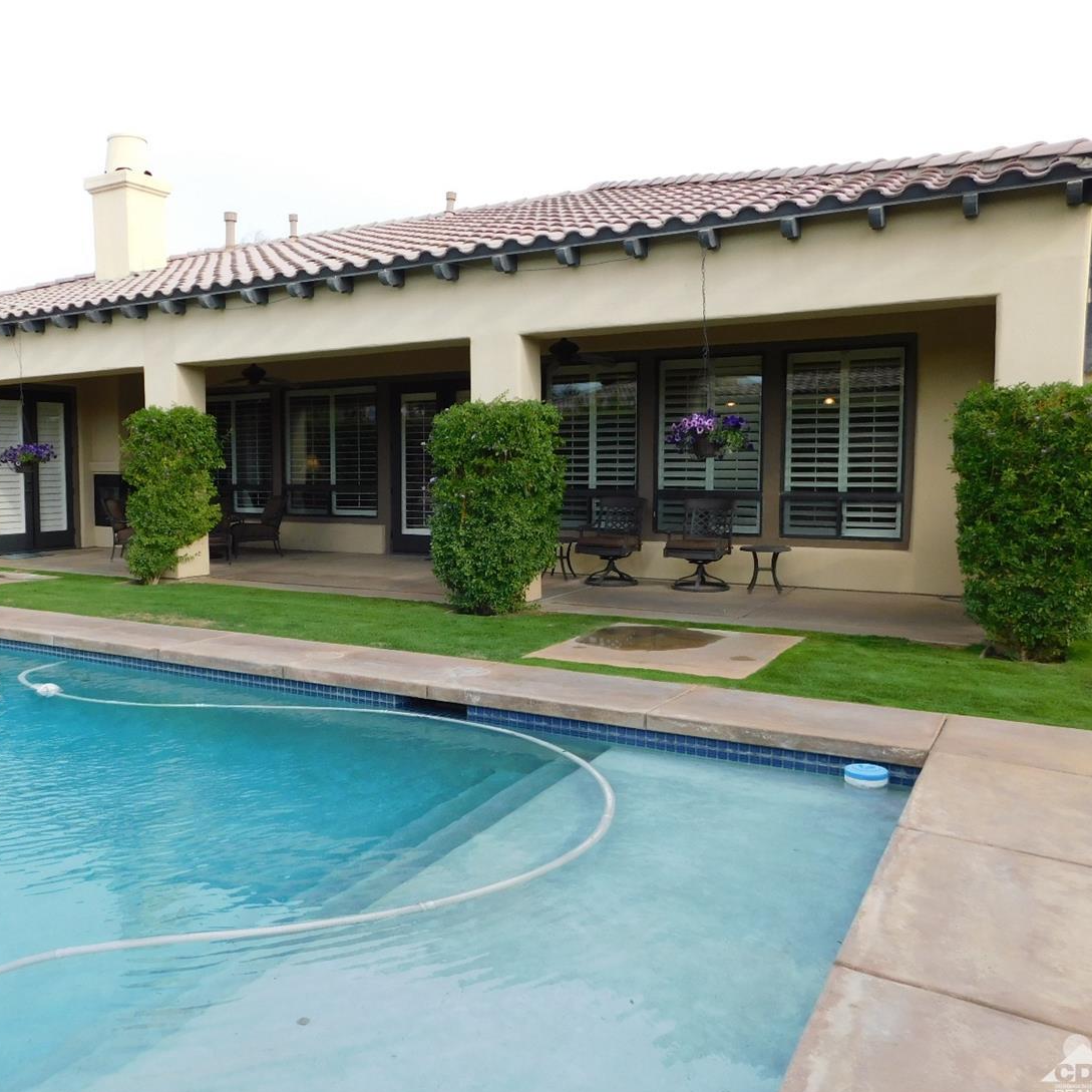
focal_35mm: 28
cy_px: 545
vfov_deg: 57.3
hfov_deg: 56.7
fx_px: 999
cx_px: 416
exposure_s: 1/500
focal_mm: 4
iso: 125
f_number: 3
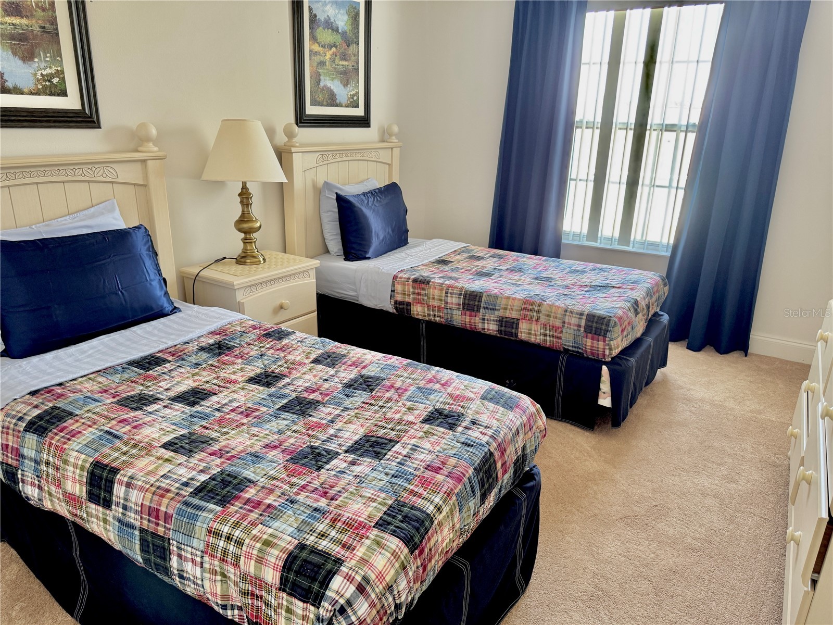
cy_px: 312
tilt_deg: -20.0
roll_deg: -1.5
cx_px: 416
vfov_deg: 56.8
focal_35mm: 24
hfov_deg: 71.6
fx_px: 578
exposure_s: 1/60
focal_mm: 6.76
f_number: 1.78
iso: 200
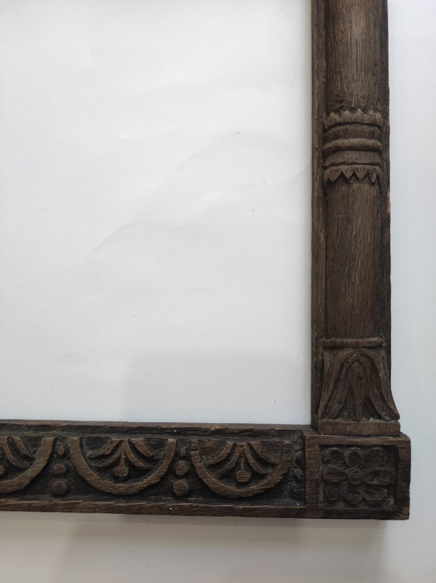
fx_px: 420
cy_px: 292
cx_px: 218
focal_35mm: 25
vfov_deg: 69.4
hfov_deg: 54.8
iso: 764
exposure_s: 1/50
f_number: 1.79
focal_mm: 4.7
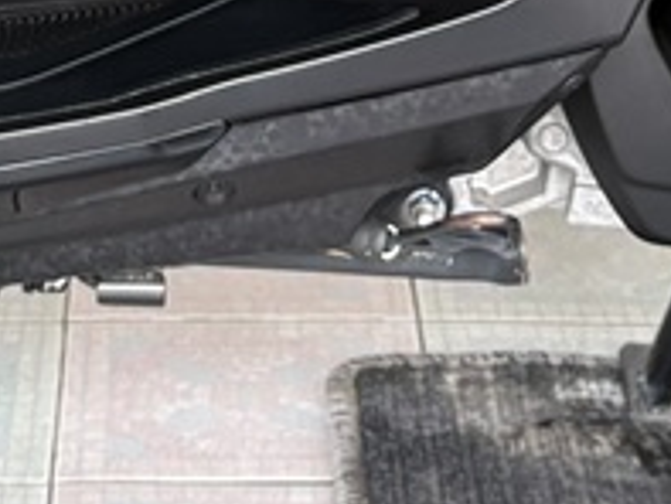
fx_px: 3278
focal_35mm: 169
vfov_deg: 8.2
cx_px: 198
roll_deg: +0.1
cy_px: -623
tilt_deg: -6.6
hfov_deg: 11.7
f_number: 1.6
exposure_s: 1/122
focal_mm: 5.96
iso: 100
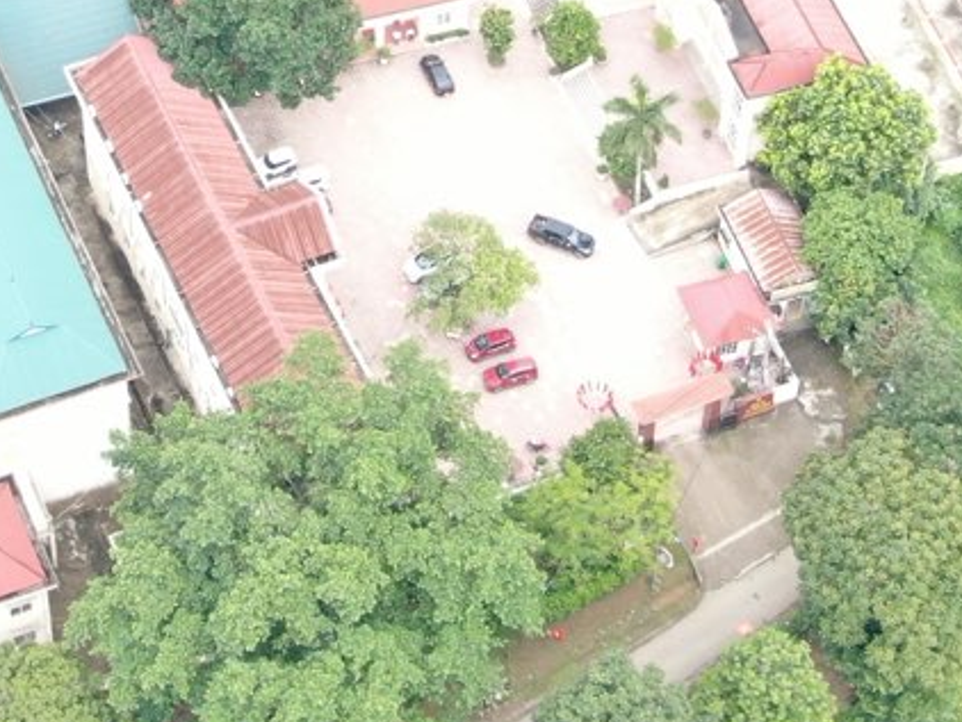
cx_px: 347
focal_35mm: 116
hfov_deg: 16.9
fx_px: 3226
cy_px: -52
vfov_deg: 12.6
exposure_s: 1/160
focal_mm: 5.94
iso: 100
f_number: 3.3
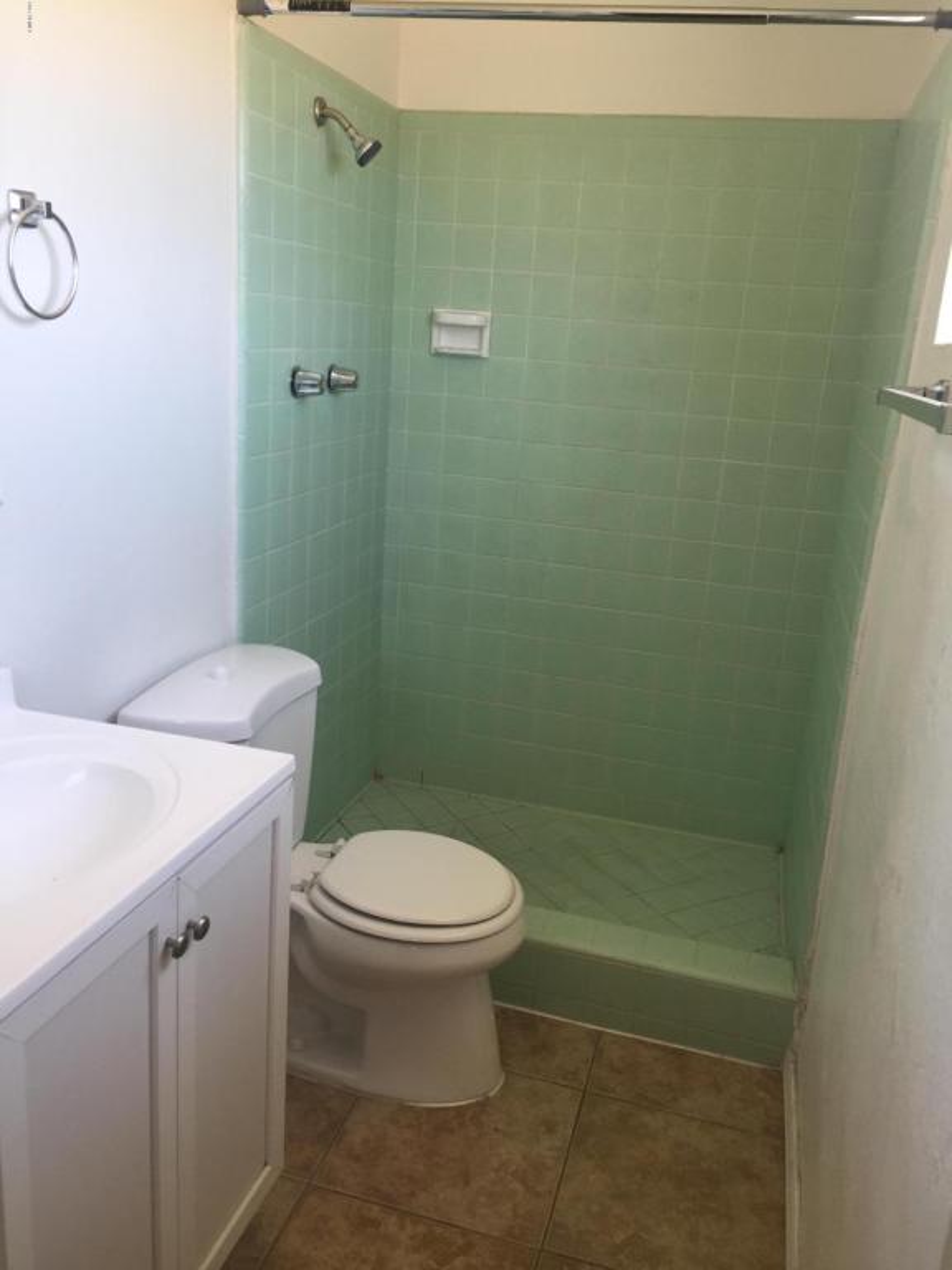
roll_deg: -3.5
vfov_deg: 61.7
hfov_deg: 48.2
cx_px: 476
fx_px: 1063
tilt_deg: -15.0
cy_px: 635
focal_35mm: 29
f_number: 2.2
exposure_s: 1/120
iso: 40
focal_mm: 4.15
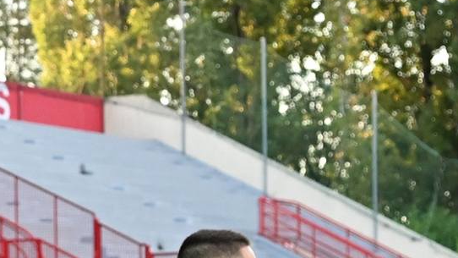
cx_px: -341
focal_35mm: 204
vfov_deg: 5.9
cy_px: 325
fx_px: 2478
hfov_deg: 10.0
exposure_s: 1/640
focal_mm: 37
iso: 1250
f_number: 4.5
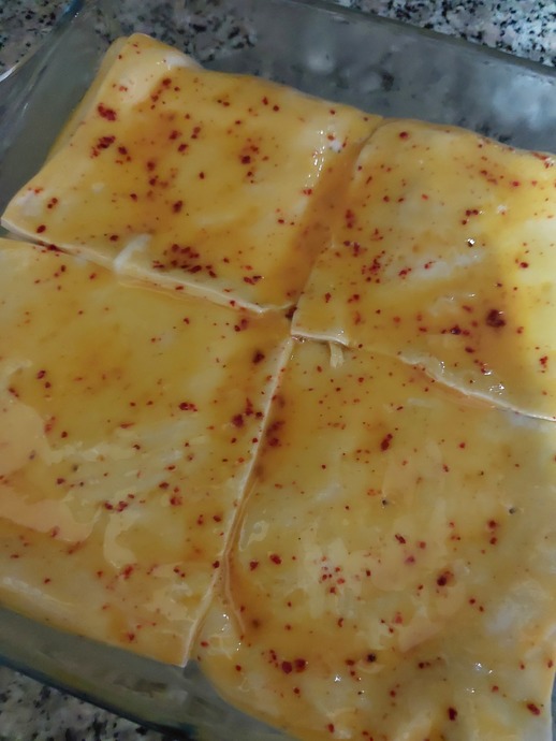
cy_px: 370
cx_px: 278
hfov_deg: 46.8
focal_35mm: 30
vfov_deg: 59.9
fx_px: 642
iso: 1600
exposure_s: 1/17
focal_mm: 4.6
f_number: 1.8
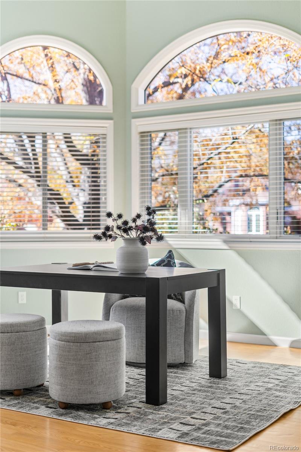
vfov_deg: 39.6
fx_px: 627
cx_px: 150
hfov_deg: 27.0
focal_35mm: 50
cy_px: 226
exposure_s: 1/400
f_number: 1.8
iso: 400
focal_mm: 50
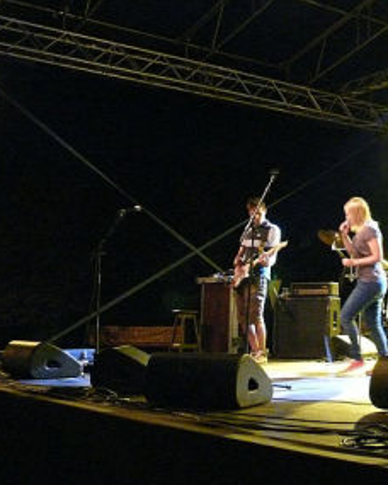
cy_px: 204
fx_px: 775
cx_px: 362
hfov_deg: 26.9
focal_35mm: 54
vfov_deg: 34.7
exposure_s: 1/13
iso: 800
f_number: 2.8
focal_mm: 7.4
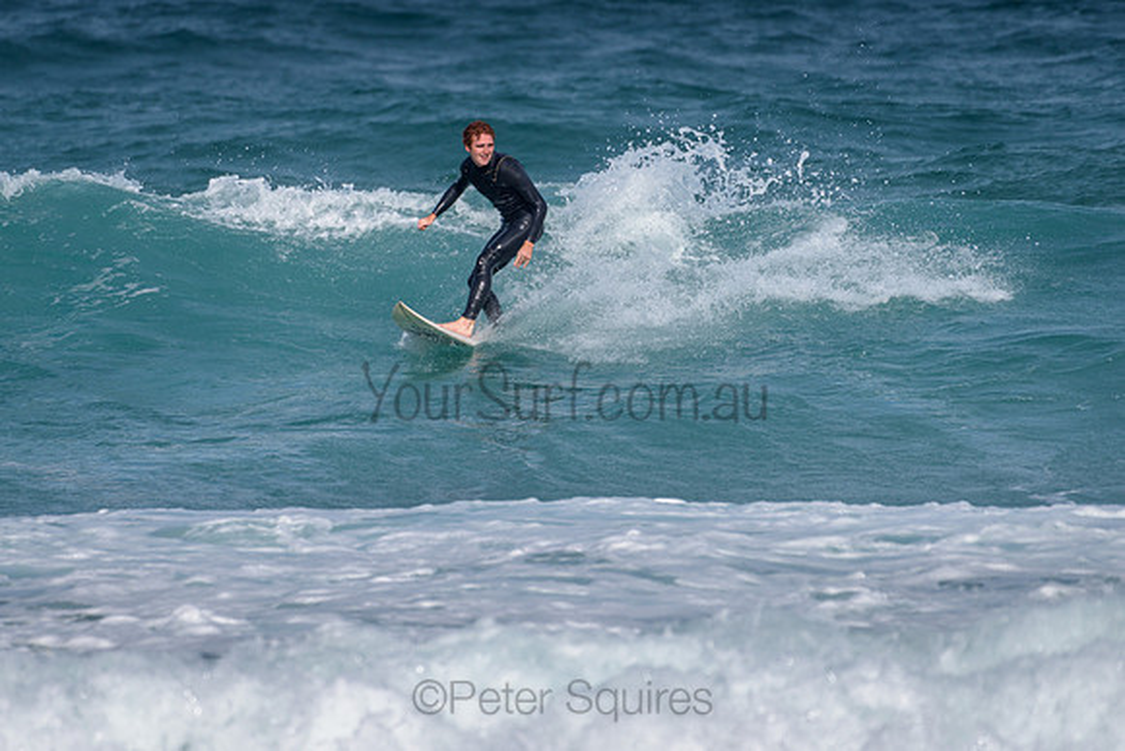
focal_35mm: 613
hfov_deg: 3.4
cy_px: 293
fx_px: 19152
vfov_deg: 2.2
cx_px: 485
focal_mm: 500
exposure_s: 1/2000
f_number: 5.6
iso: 125
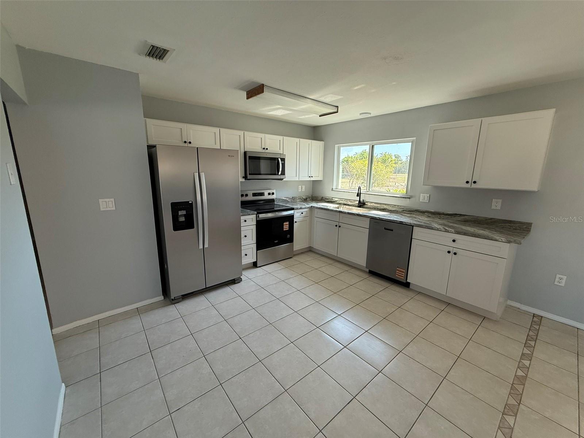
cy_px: 219
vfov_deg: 85.7
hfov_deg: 102.1
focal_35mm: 14
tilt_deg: -9.8
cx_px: 292
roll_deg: -0.7
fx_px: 236
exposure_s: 1/120
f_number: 2.2
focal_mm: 2.22
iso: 125
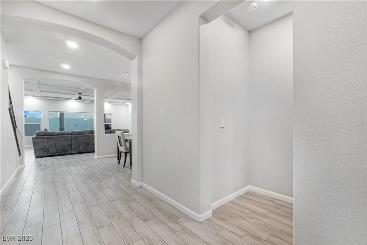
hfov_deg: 100.4
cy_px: 122
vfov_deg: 77.3
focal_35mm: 15
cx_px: 184
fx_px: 153
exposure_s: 1/1.6
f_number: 8
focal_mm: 10
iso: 400
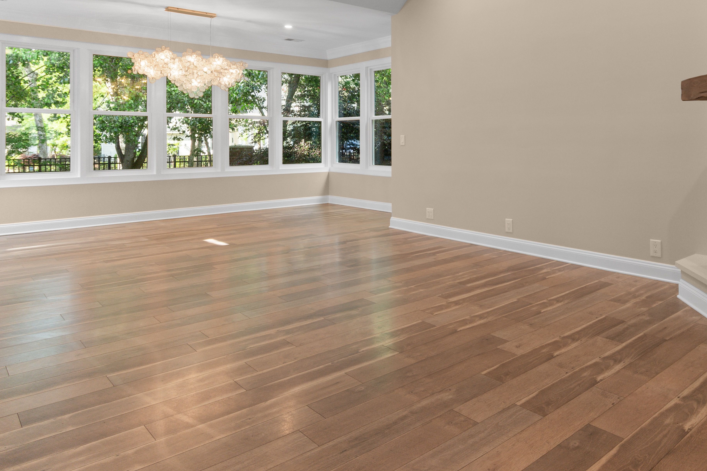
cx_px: 443
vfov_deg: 47.8
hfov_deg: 68.3
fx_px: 511
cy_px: 123
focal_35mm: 26
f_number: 4.8
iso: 100
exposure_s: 1/4
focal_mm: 11.5
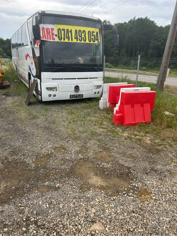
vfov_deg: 67.3
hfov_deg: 53.0
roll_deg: -0.6
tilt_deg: -20.5
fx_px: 177
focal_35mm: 26
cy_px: 118
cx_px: 88
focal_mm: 5.7
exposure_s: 1/293
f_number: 1.5
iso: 50
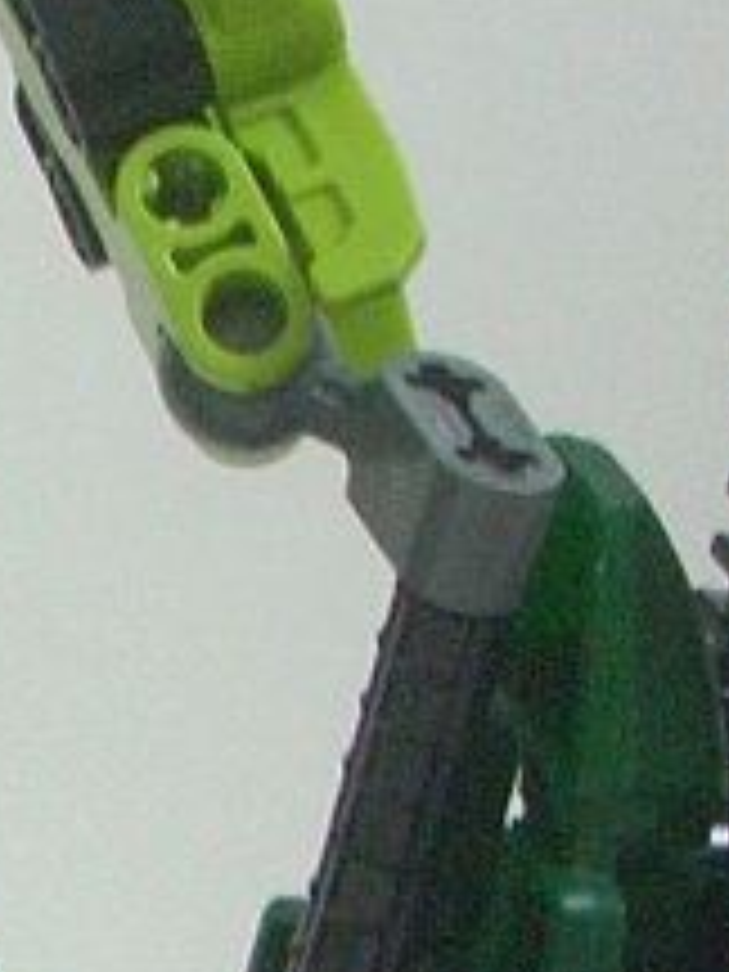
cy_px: 896
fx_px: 6149
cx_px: -788
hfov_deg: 6.6
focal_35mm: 219
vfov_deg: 9.0
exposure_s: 1/7.7
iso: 200
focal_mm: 6.2
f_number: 2.8
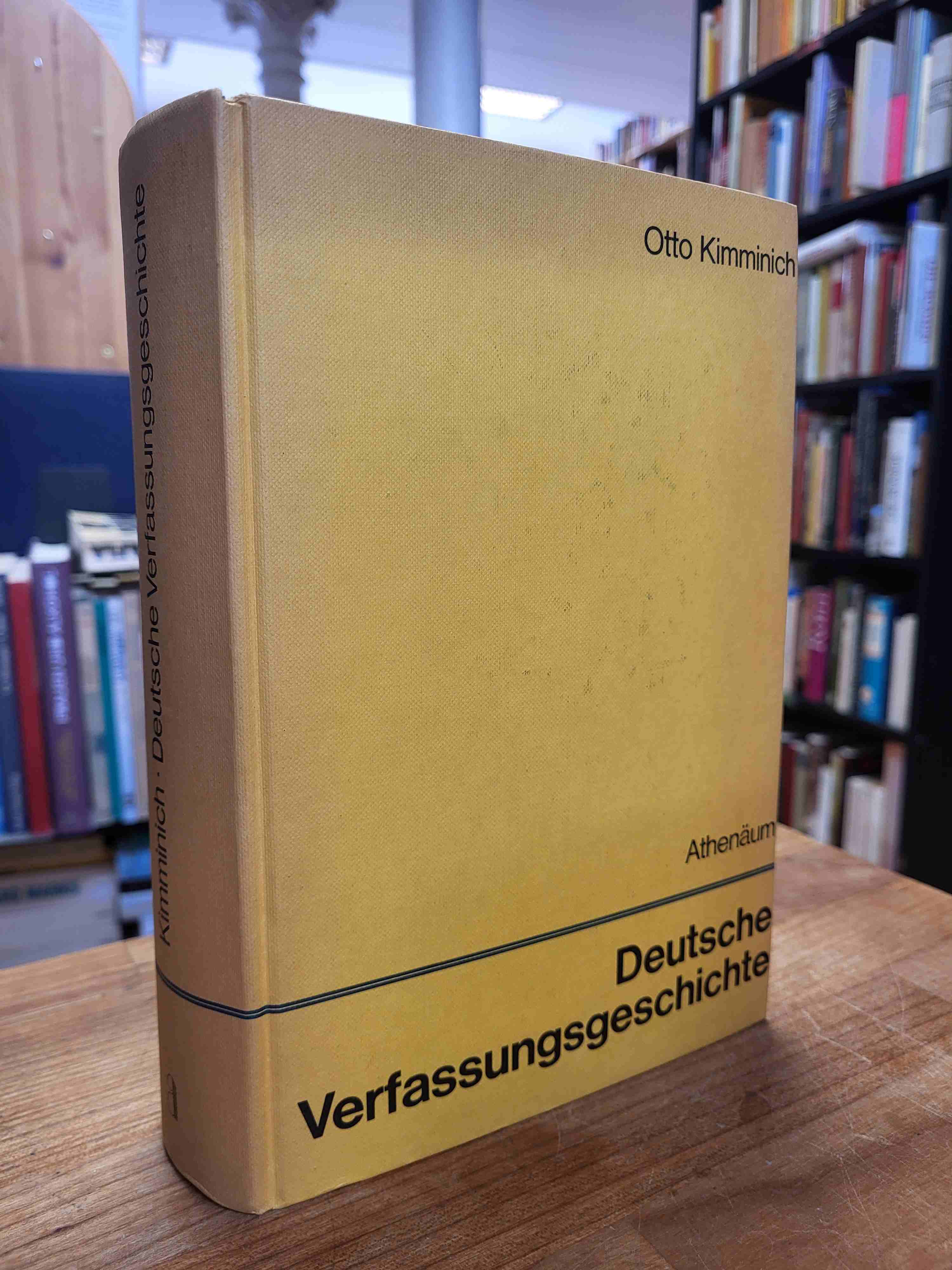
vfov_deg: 67.3
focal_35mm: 26
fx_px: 953
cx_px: 476
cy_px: 635
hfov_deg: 53.1
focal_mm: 5.4
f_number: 1.8
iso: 160
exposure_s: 1/100
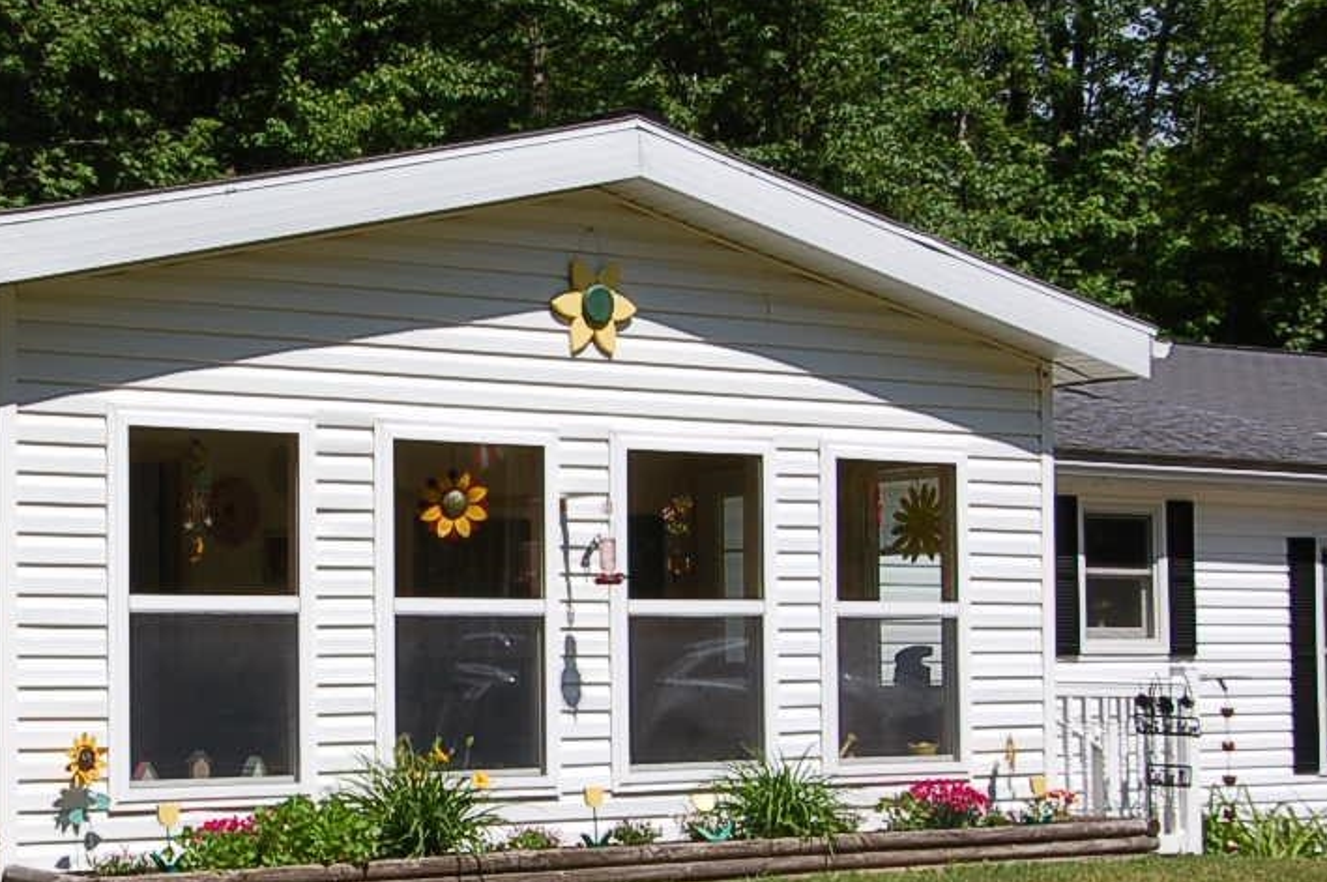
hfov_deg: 28.3
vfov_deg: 19.4
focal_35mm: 70
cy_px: 560
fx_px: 2577
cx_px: 279
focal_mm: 22
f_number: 10
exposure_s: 1/400
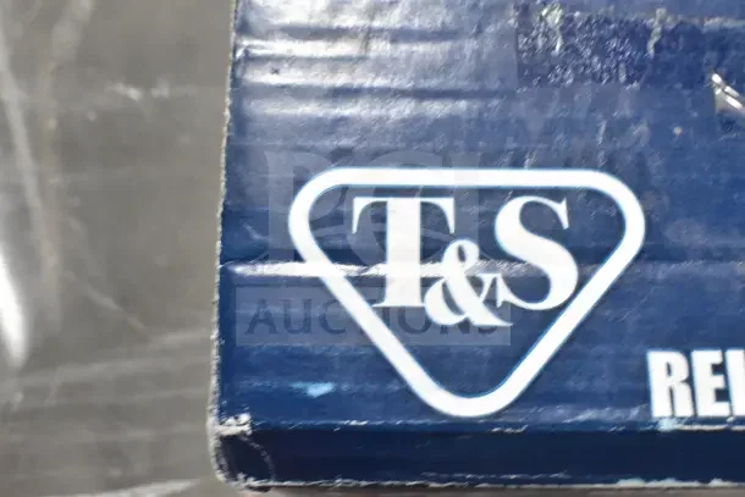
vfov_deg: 31.9
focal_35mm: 42
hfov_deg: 46.4
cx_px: 372
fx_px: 869
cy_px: 248
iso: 6400
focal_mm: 28
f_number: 7.1
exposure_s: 1/200
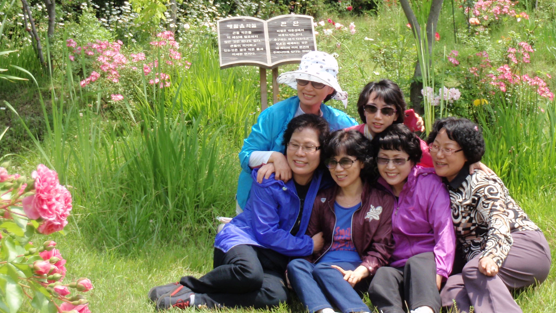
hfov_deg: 22.4
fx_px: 1401
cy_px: 88
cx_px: 342
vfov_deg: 12.7
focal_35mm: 95
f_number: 4.9
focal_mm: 12.5
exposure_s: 1/160
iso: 64
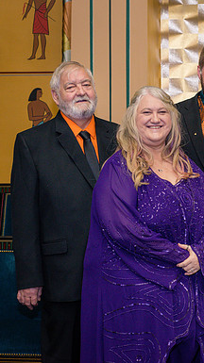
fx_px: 819
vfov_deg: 25.0
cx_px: 233
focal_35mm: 85
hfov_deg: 13.9
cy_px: 171
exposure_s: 1/160
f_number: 5
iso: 800
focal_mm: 50
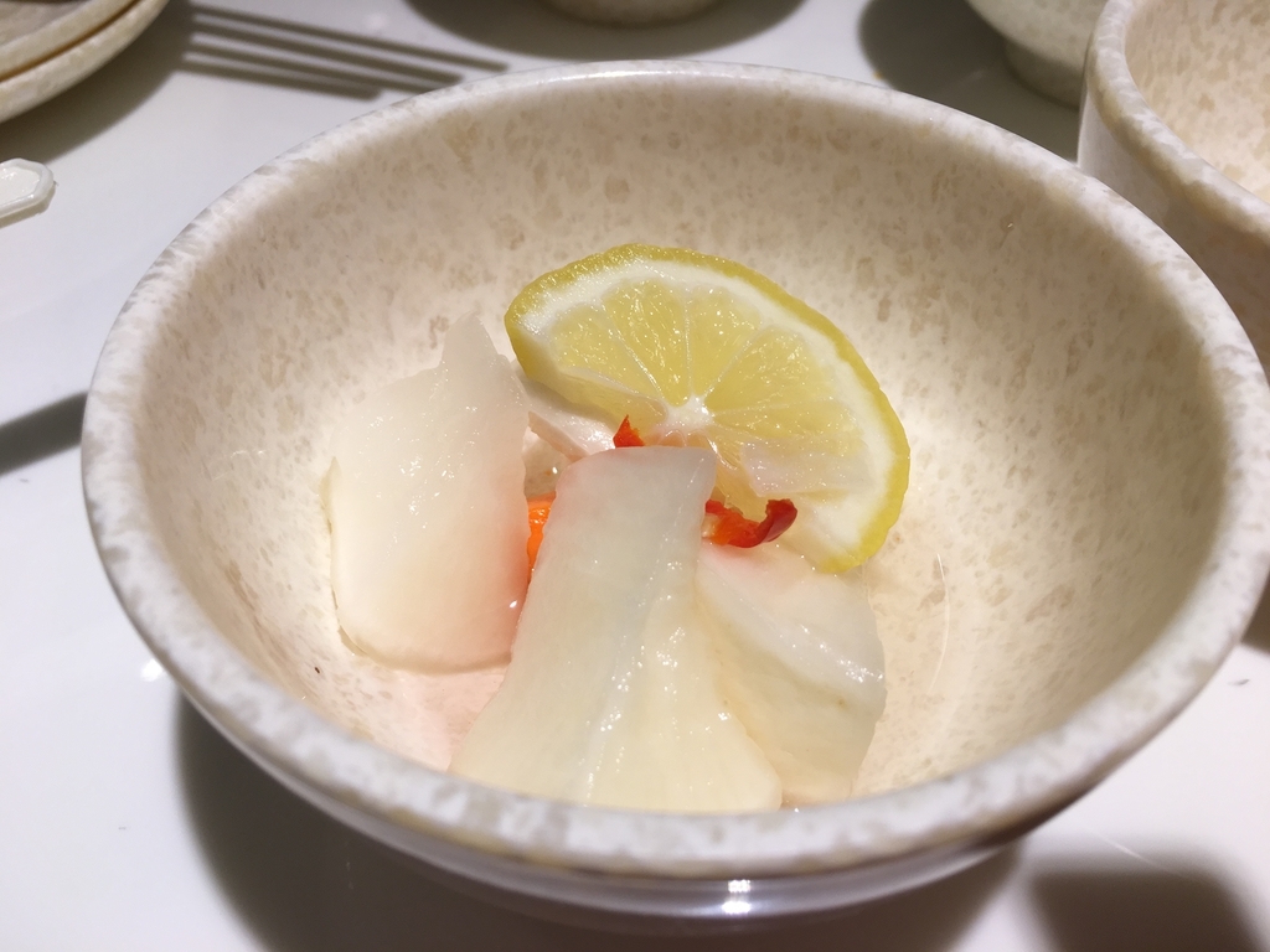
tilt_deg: -45.4
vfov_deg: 48.2
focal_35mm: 29
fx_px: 1064
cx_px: 635
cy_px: 476
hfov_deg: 61.7
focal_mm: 4.15
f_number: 2.2
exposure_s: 1/60
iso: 25
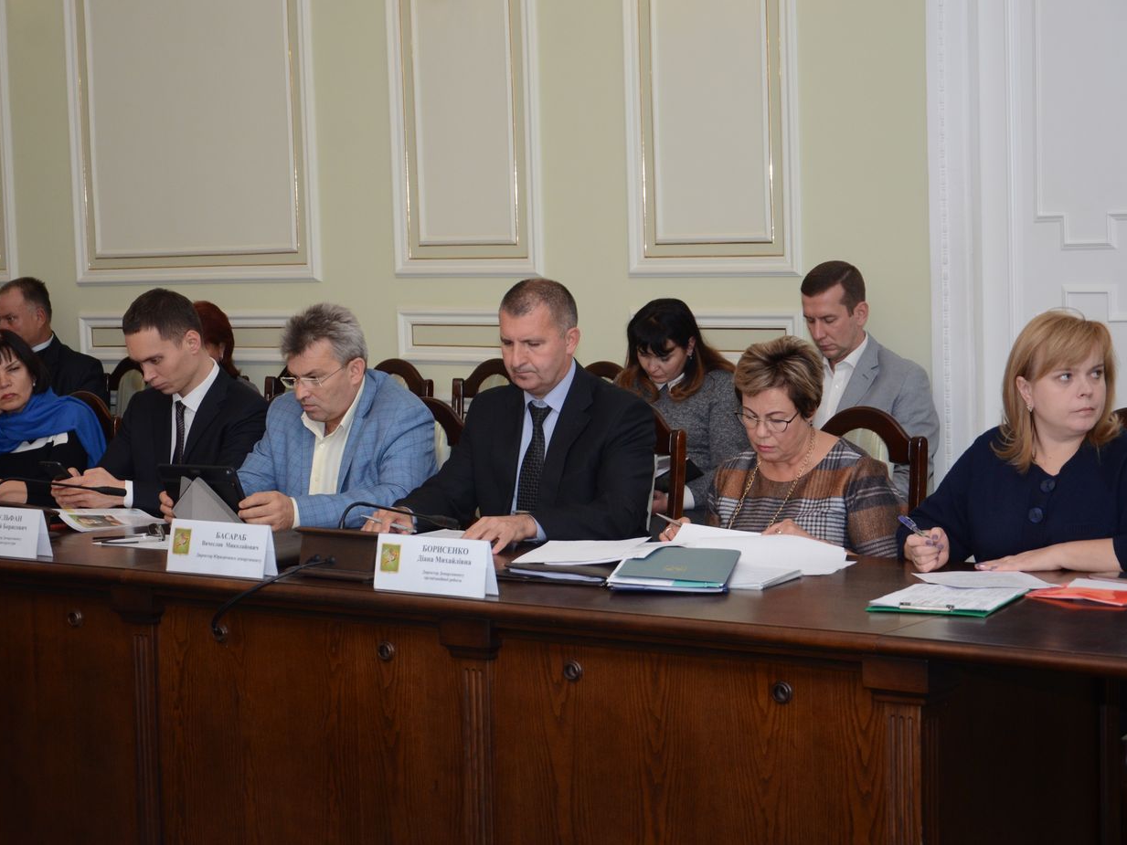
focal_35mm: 74
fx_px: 2395
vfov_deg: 20.0
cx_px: 516
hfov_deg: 26.5
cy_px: 422
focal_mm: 45
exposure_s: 1/250
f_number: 4.8
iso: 800
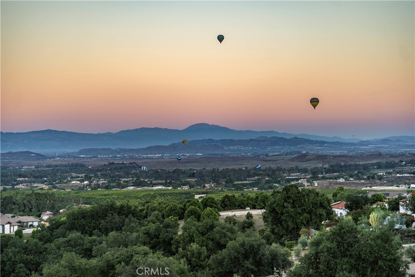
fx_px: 980
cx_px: 208
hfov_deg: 23.9
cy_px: 138
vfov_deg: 16.1
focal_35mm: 85
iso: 100
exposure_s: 1/250
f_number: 1.8
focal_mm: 85
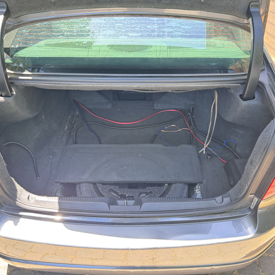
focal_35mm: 29
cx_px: 137
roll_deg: -0.2
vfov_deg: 55.6
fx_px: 261
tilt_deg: -35.4
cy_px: 140
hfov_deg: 55.6
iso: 160
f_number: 1.78
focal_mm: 6.76
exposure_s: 1/121
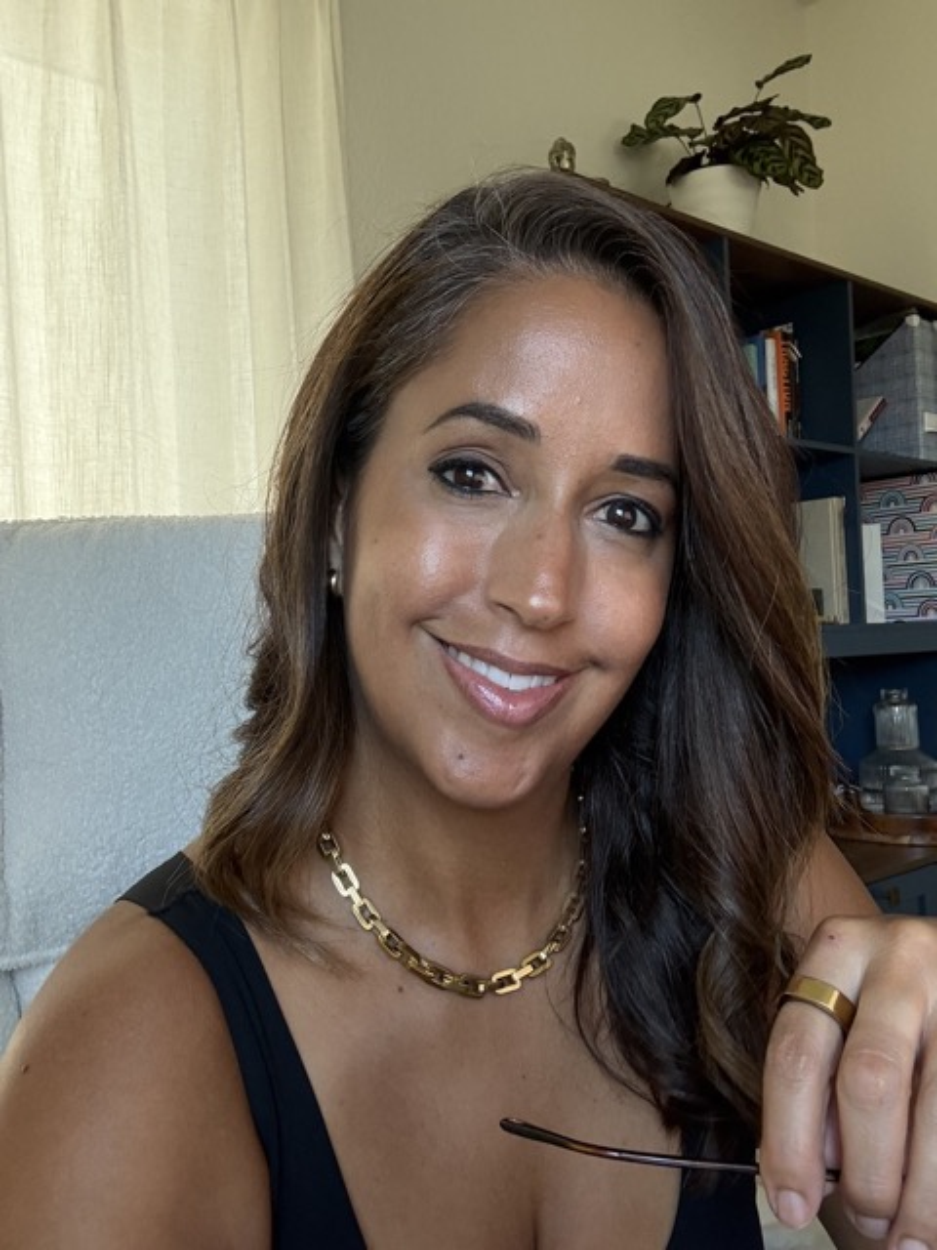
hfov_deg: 46.8
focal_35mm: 30
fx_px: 1083
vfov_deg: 60.0
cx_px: 468
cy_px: 625
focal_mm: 2.69
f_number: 1.9
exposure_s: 1/60
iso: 160
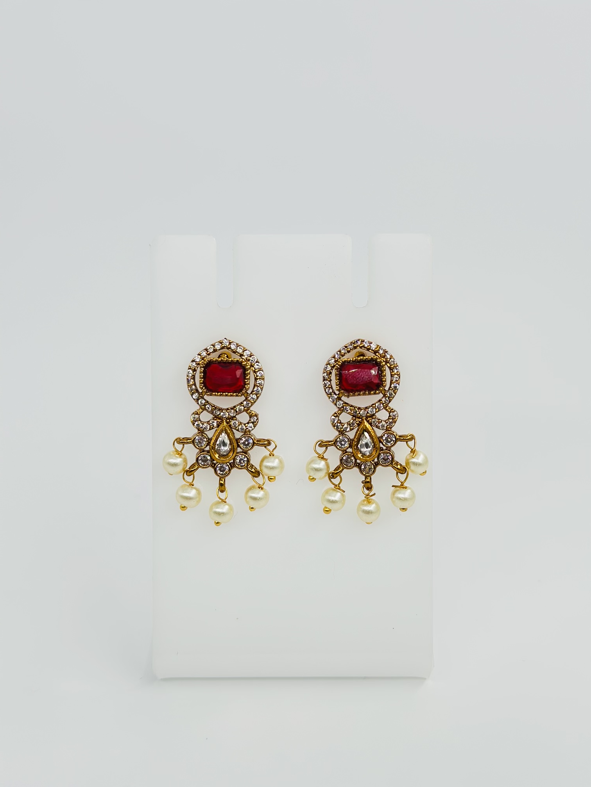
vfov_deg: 39.7
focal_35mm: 48
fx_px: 1093
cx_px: 296
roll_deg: -2.1
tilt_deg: -23.6
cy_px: 394
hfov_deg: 30.3
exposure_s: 1/830
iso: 80
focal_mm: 6.86
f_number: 1.78
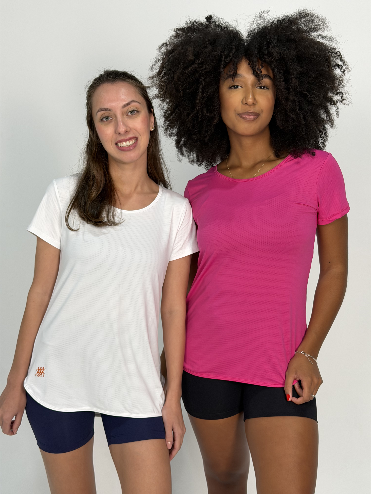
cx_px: 186
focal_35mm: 48
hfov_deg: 30.3
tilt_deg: -6.3
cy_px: 247
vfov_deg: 39.7
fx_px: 686
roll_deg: -0.9
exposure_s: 1/60
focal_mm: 6.76
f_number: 1.78
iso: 64
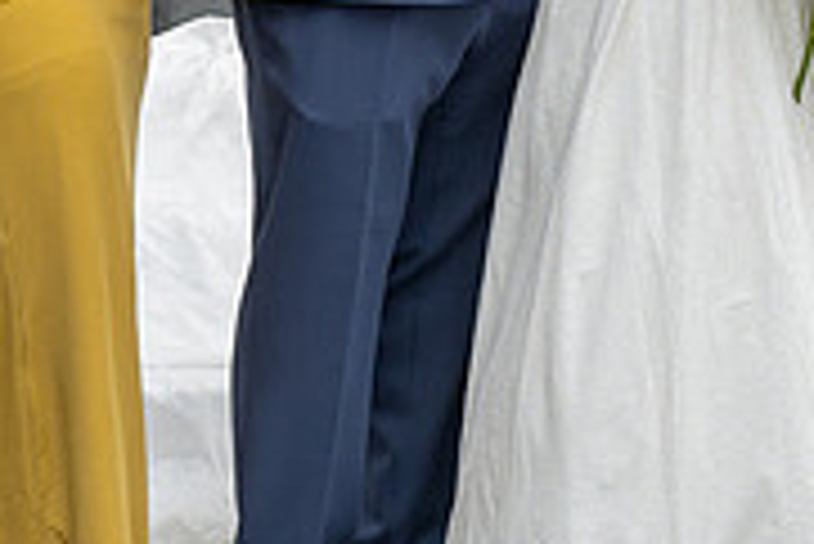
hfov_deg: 11.4
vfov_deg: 7.6
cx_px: 796
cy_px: -187
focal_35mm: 179
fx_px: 4051
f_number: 5
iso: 250
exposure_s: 1/250
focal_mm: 56
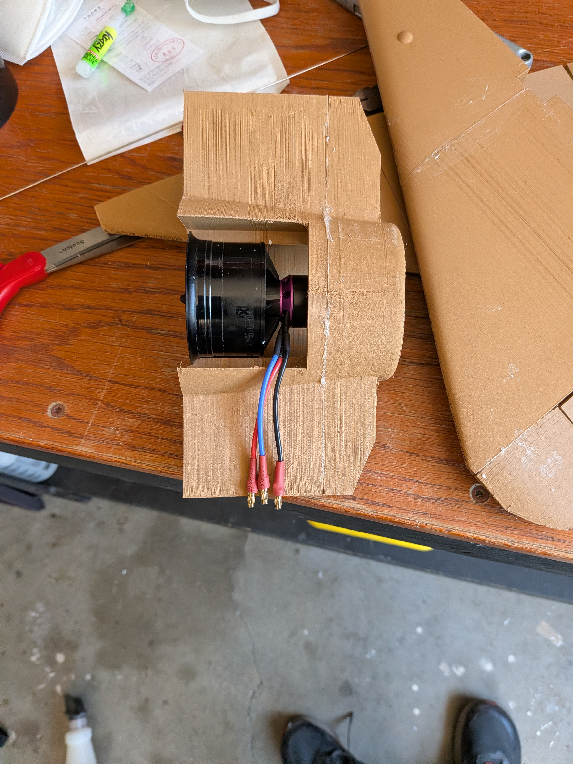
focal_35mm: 24
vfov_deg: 71.6
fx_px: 530
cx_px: 286
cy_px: 382
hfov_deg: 56.8
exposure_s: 1/396
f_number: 1.7
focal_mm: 4.53
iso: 626
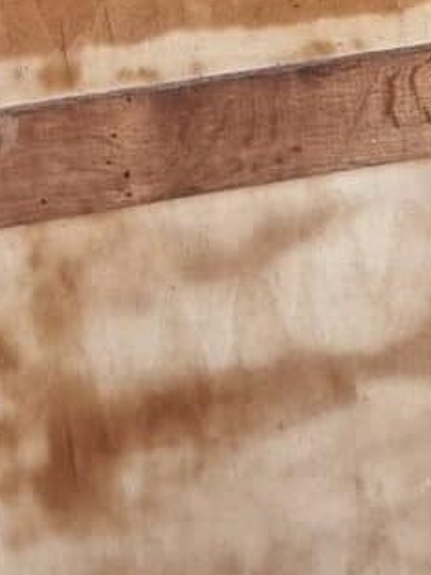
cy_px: -478
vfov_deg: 11.6
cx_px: 297
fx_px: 2605
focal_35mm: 157
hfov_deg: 9.5
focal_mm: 6.7
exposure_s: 1/50
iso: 400
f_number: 1.8
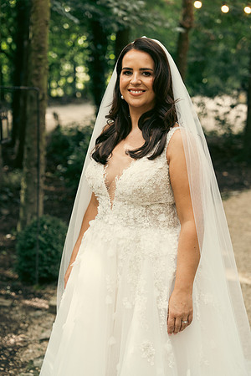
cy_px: 188
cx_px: 126
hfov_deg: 19.5
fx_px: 732
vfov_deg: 28.8
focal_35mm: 70
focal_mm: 70
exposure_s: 1/200
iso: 400
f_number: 3.5
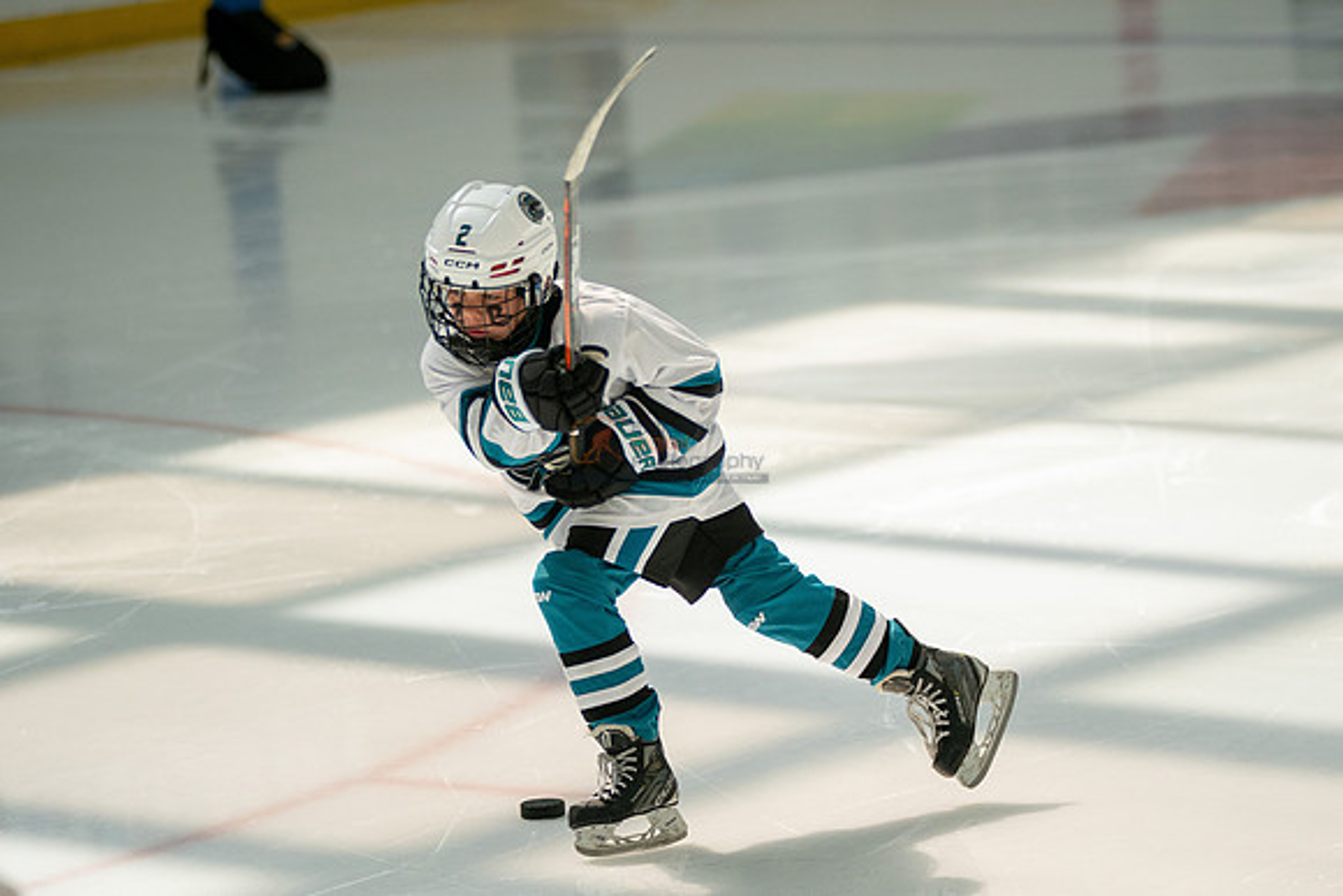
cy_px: 444
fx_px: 7548
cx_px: 742
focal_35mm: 202
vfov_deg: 6.8
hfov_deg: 10.2
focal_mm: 166
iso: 1600
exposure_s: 1/6400
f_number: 2.8
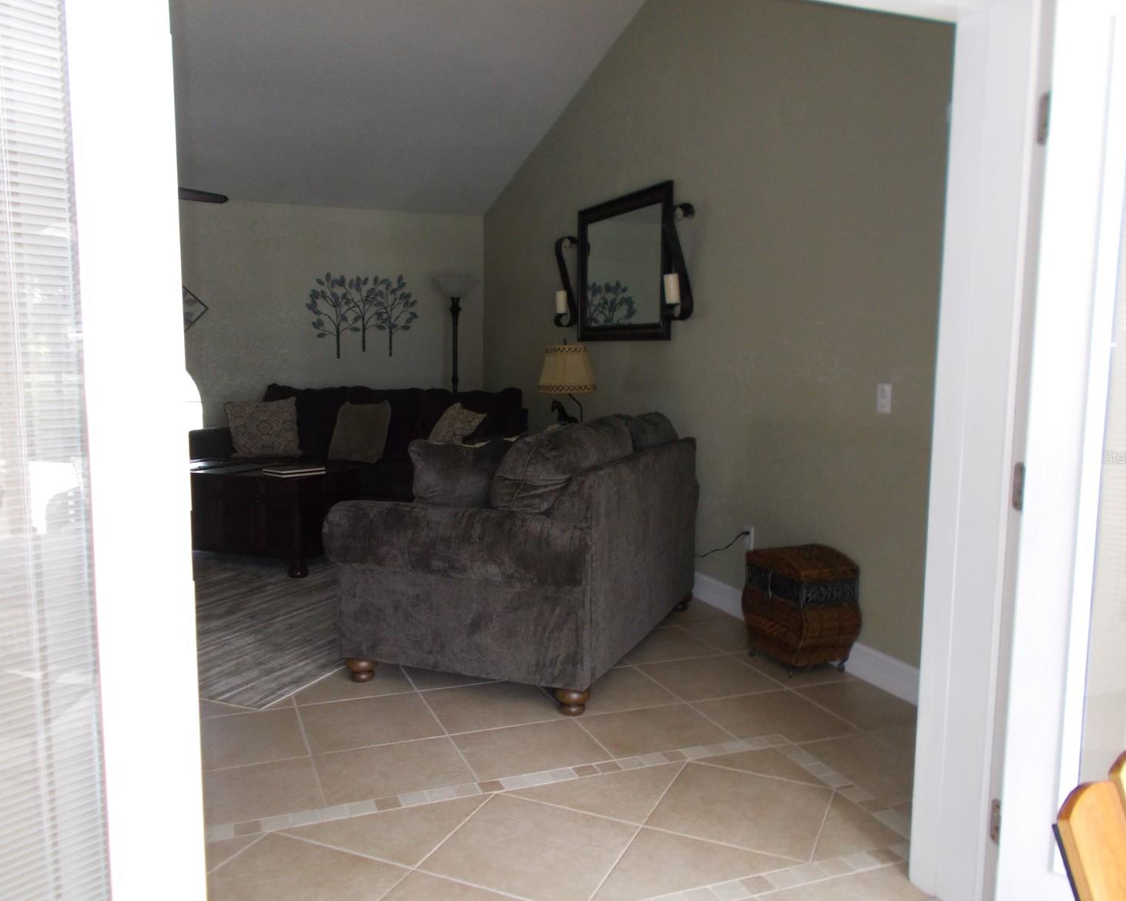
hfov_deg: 62.2
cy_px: 457
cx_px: 556
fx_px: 933
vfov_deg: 51.5
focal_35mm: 28
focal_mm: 4.6
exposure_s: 1/25
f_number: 3.2
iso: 200
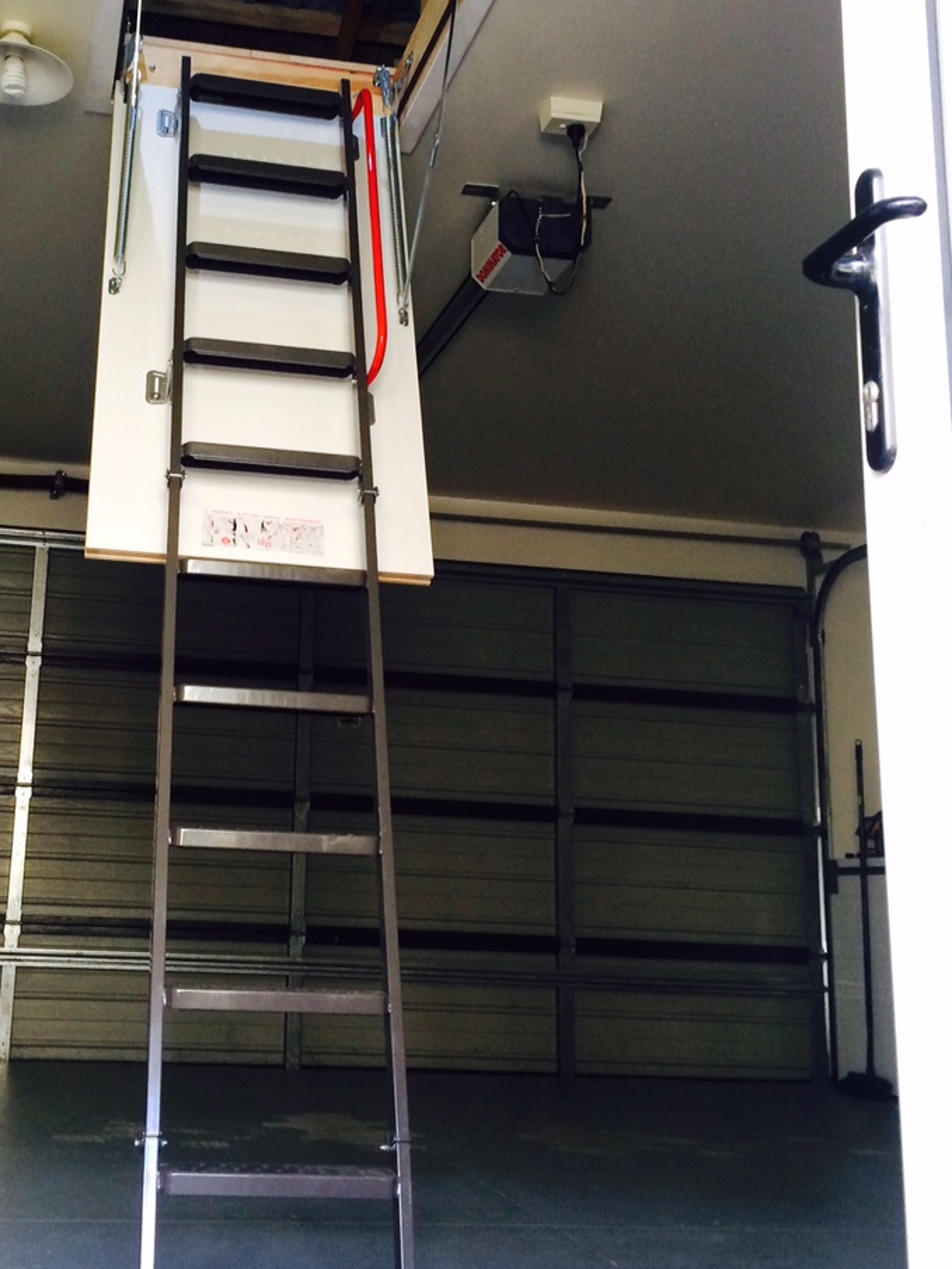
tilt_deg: +12.5
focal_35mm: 41
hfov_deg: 34.7
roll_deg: -3.0
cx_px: 286
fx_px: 1503
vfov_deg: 45.6
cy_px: 529
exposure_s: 1/30
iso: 125
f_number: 2.2
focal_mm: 4.15
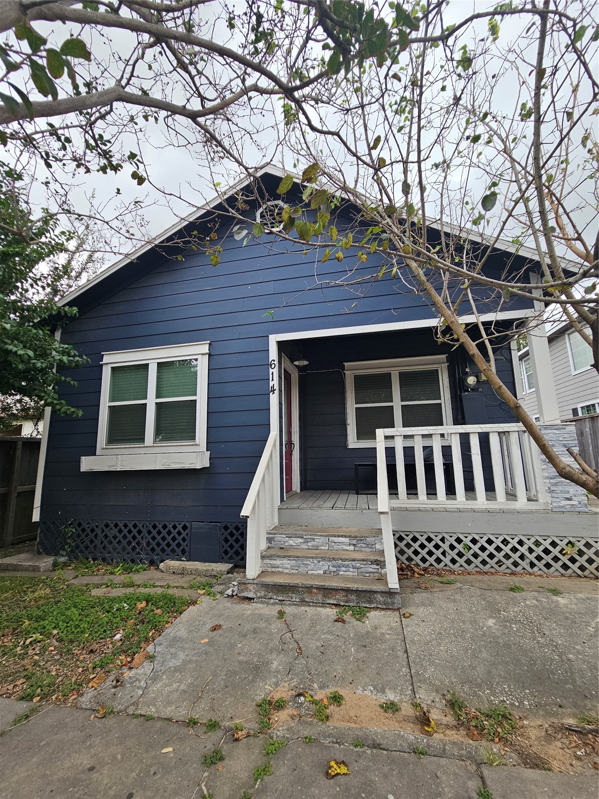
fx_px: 300
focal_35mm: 13
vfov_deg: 106.2
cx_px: 300
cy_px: 400
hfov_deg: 89.9
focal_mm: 2.2
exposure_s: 1/308
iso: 50
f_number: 2.2
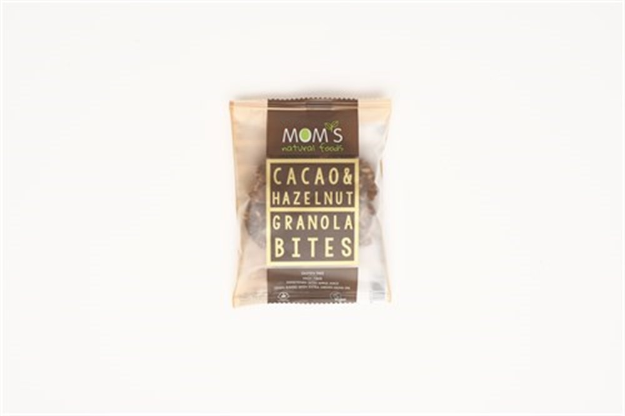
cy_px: 208
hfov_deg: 39.6
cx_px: 312
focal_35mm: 50
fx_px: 868
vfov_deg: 27.0
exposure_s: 1/125
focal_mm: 50
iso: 64
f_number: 11
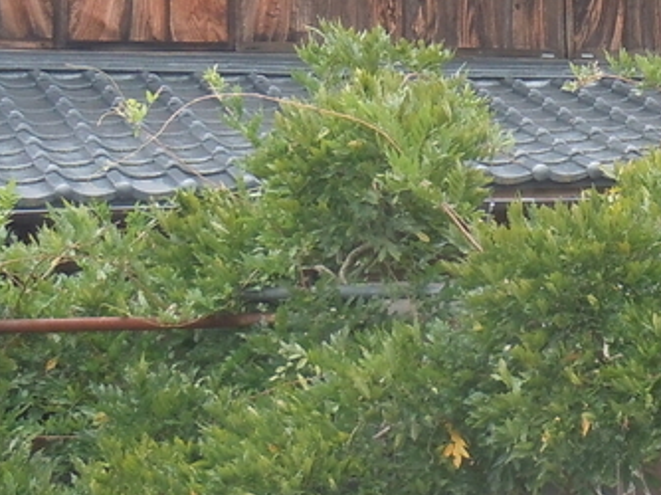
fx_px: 3568
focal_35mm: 187
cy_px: -16
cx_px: 742
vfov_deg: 7.9
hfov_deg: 10.4
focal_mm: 9.3
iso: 200
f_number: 3.9
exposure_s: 1/250
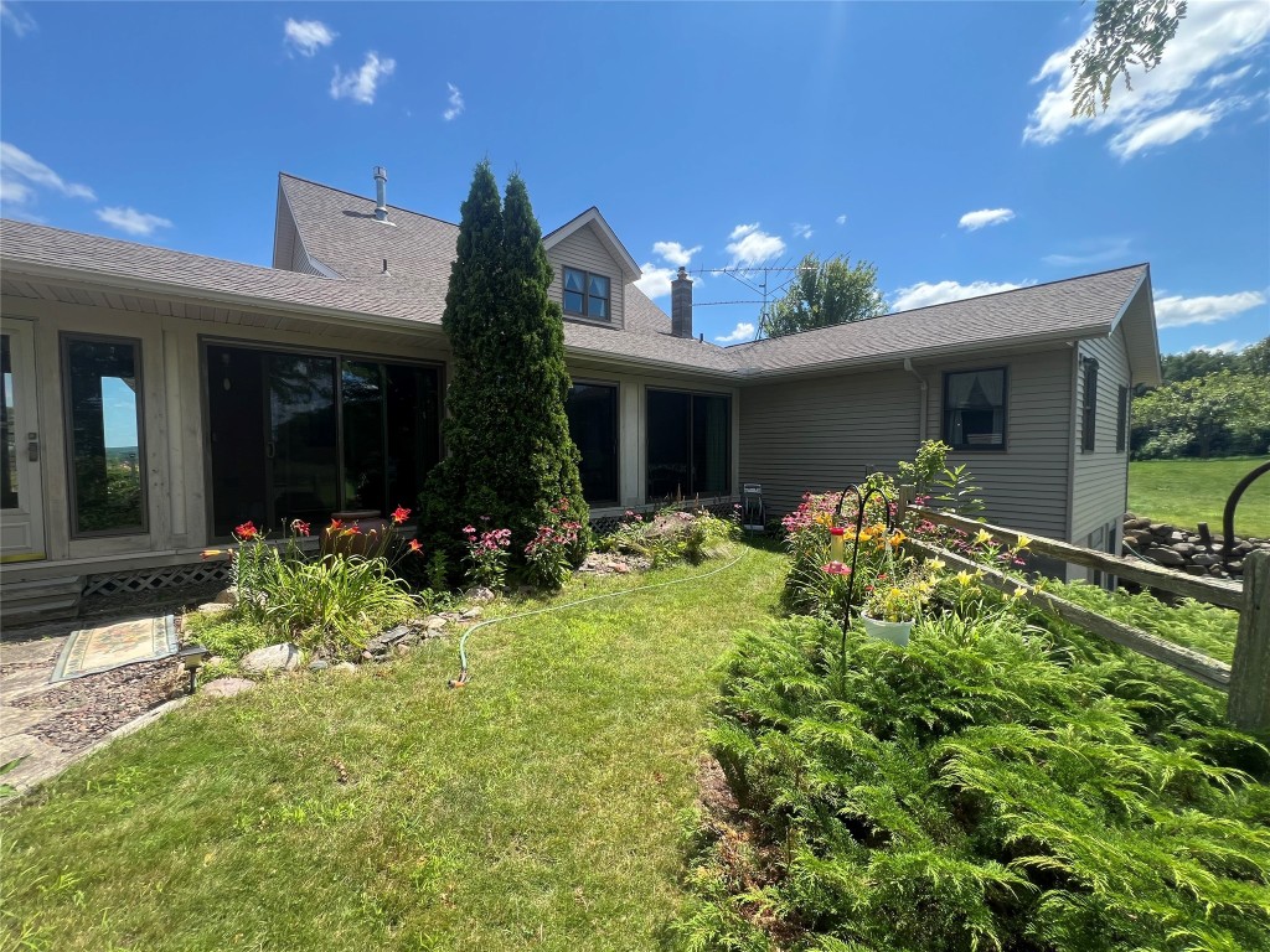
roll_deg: +1.4
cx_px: 635
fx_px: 477
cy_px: 476
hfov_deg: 106.2
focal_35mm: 13
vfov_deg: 89.9
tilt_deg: -0.2
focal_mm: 1.57
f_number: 1.8
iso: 32
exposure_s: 1/570
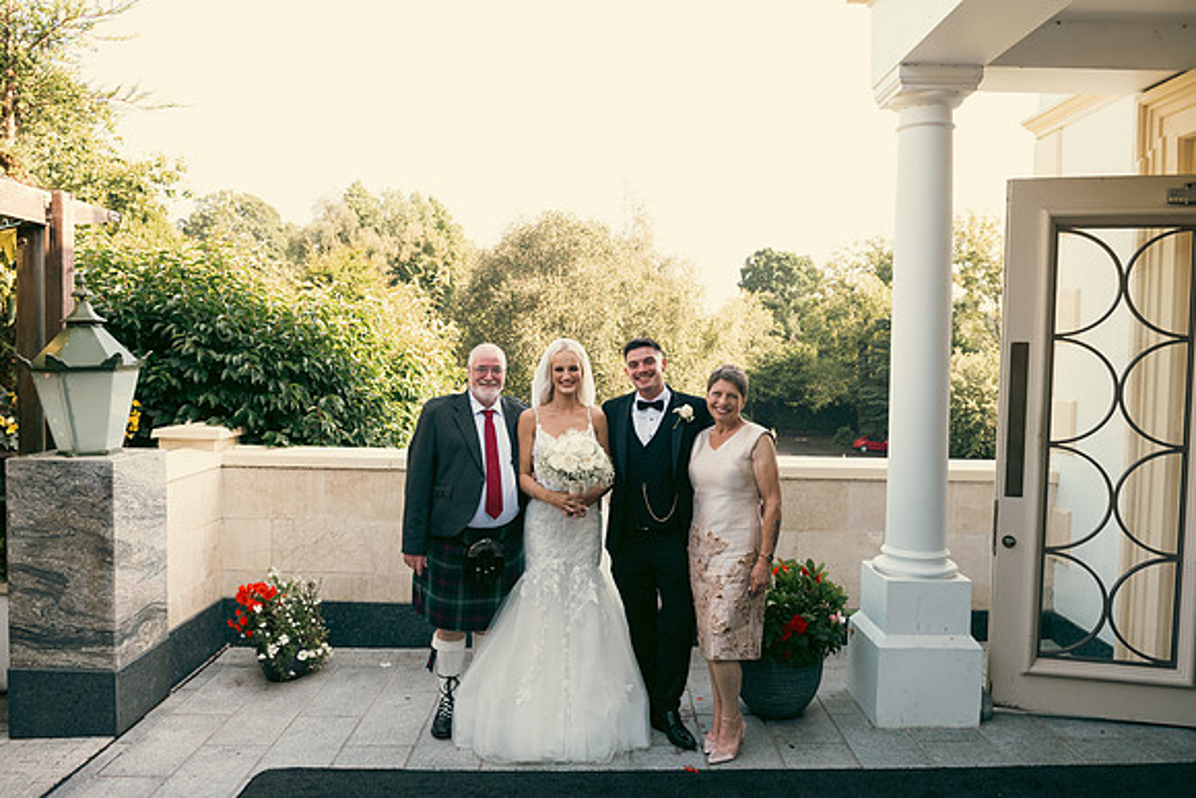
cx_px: 598
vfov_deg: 48.0
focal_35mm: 27
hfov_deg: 67.4
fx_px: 897
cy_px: 399
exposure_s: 1/160
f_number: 6.3
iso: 320
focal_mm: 27
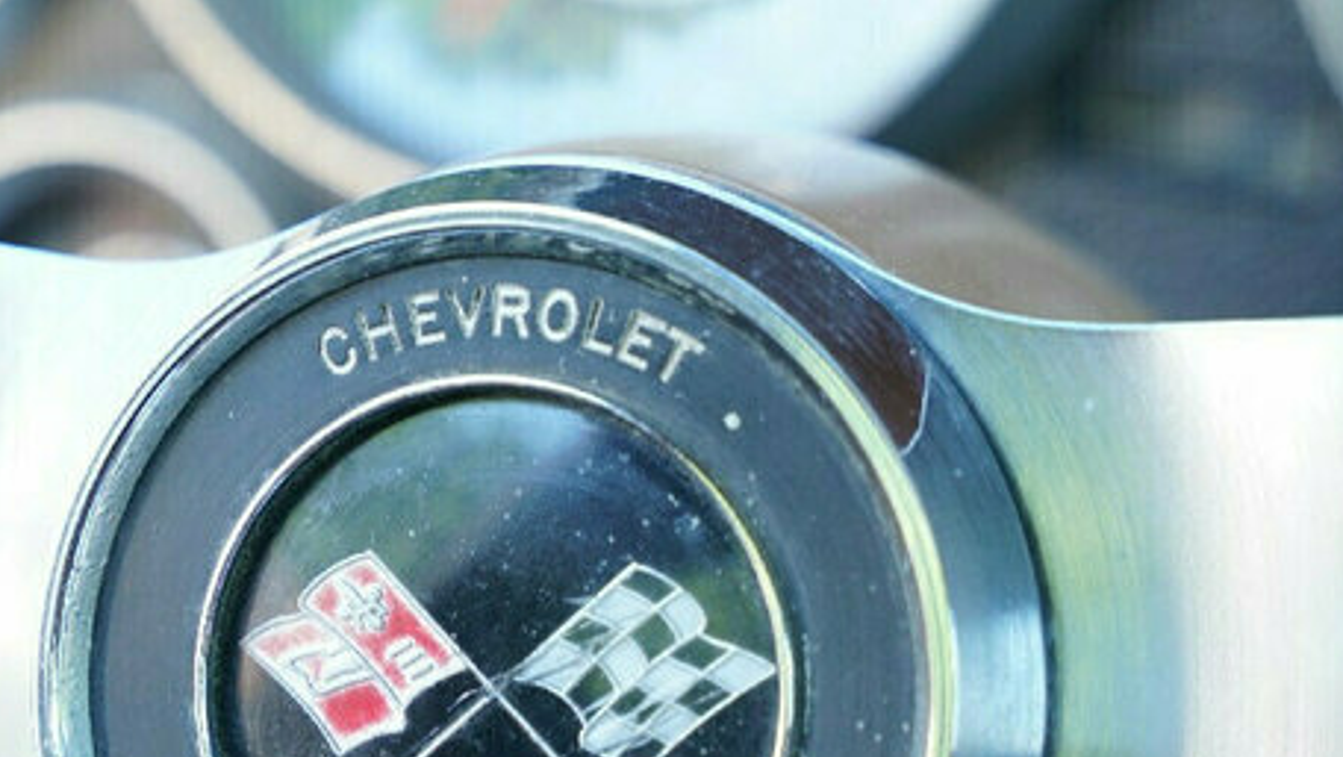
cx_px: 85
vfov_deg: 8.8
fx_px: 4898
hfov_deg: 15.4
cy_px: 610
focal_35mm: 137
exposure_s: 1/60
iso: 500
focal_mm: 49.9
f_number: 4
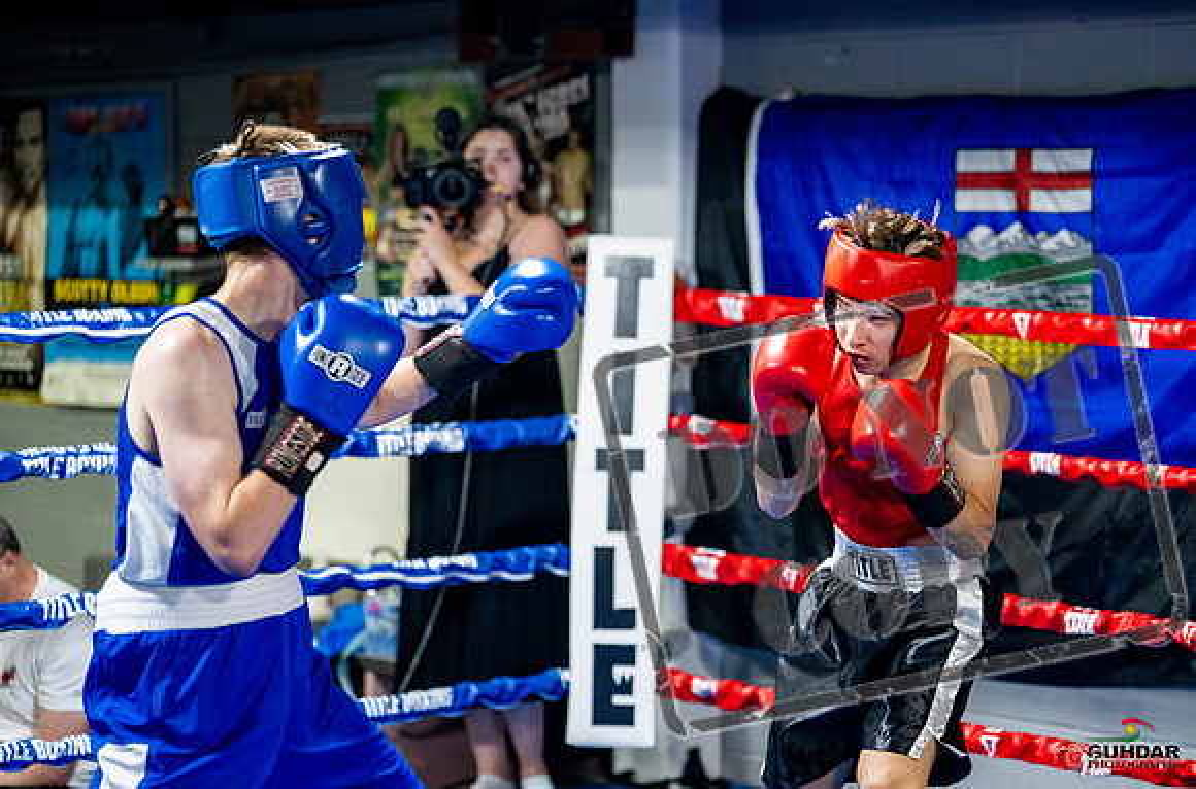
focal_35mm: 97
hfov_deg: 21.2
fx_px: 3197
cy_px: 462
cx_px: 693
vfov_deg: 14.1
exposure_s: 1/1000
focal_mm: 83
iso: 4000
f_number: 2
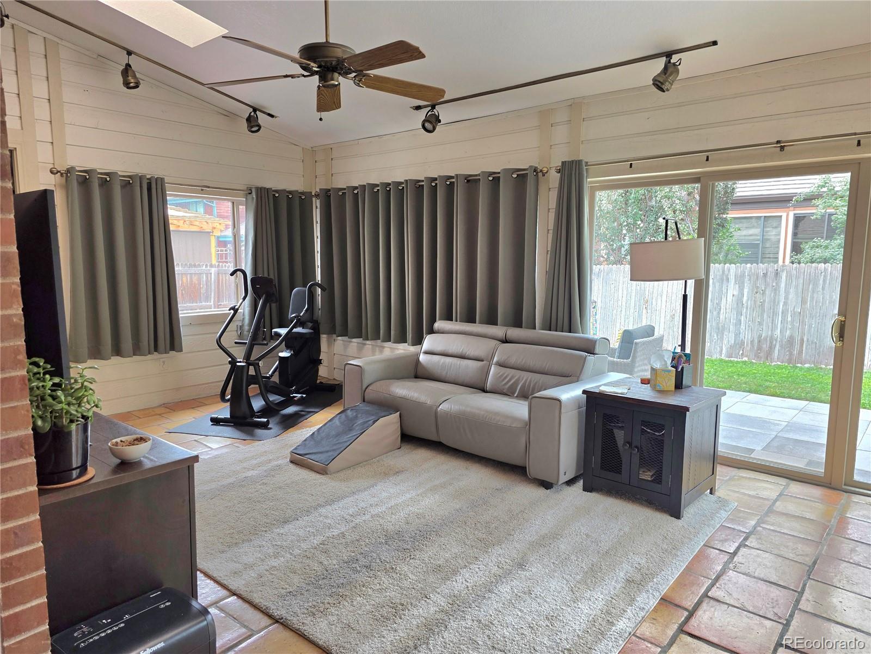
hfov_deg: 73.9
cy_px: 327
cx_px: 436
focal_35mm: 23
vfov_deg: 58.9
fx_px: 579
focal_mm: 6.3
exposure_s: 1/182
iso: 80
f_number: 1.7
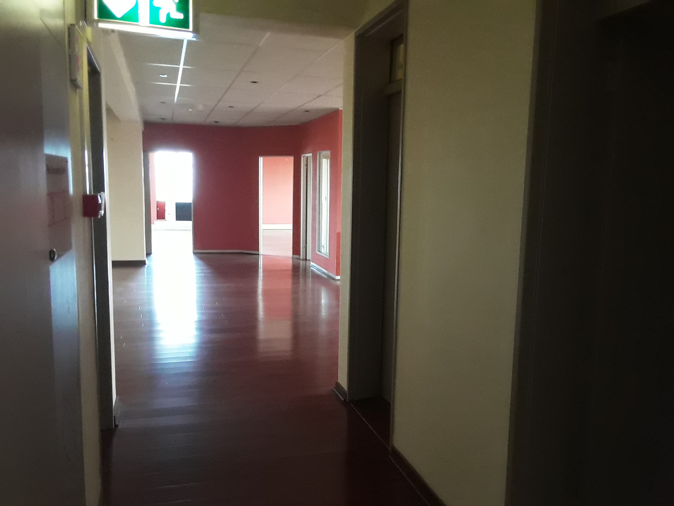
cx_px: 337
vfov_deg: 46.8
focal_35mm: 30
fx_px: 584
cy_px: 253
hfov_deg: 60.0
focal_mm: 2.2
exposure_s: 1/33
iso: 250
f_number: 1.9
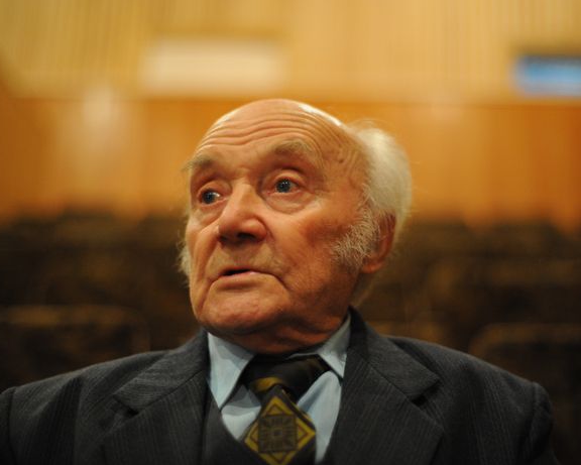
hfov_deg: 33.0
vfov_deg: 26.7
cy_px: 234
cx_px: 313
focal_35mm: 57
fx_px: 980
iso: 3200
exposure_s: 1/100
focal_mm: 50
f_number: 1.4
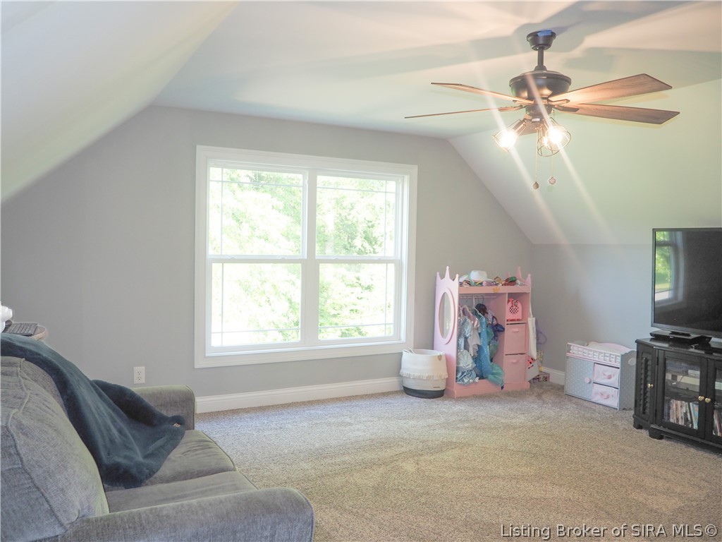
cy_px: 271
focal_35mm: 28
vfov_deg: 49.7
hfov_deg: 63.4
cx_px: 361
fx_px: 584
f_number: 3.5
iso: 200
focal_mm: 14
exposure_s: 1/30
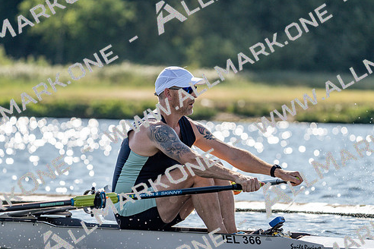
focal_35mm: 375
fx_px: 3896
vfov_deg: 3.7
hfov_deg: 5.5
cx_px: 198
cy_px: 146
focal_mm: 318
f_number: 6.3
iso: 160
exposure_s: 1/1600
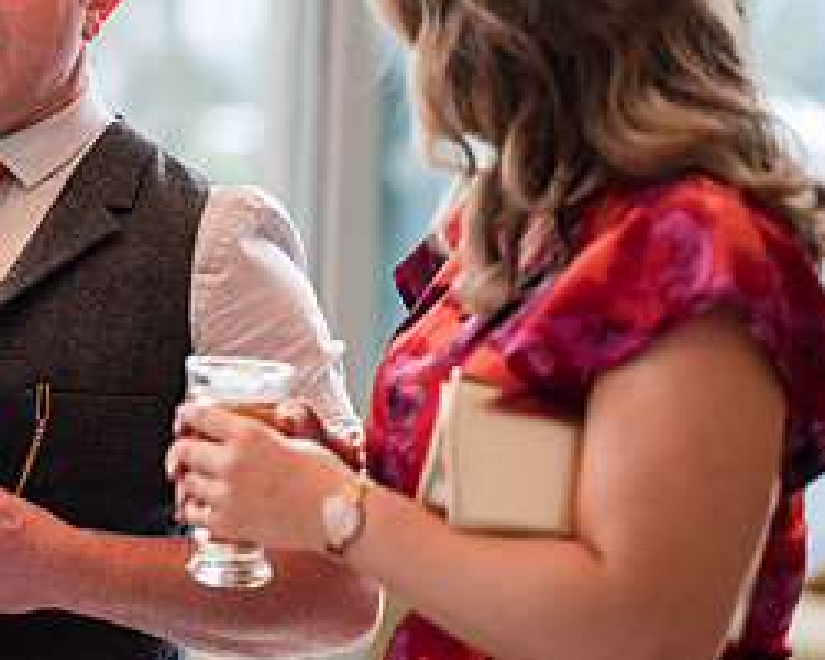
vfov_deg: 8.3
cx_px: -73
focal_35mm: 185
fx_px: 4517
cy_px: 54
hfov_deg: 10.3
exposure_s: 1/250
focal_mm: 85
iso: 320
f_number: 1.4
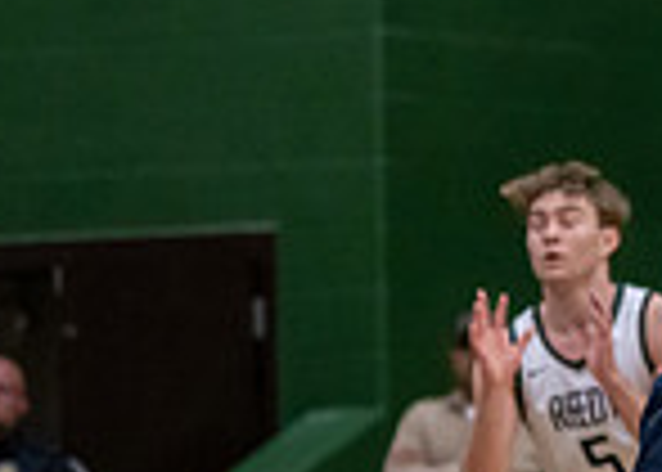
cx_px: 1058
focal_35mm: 435
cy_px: 211
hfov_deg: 4.6
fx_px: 8179
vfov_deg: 3.3
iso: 3200
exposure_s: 1/1000
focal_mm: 105
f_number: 2.8
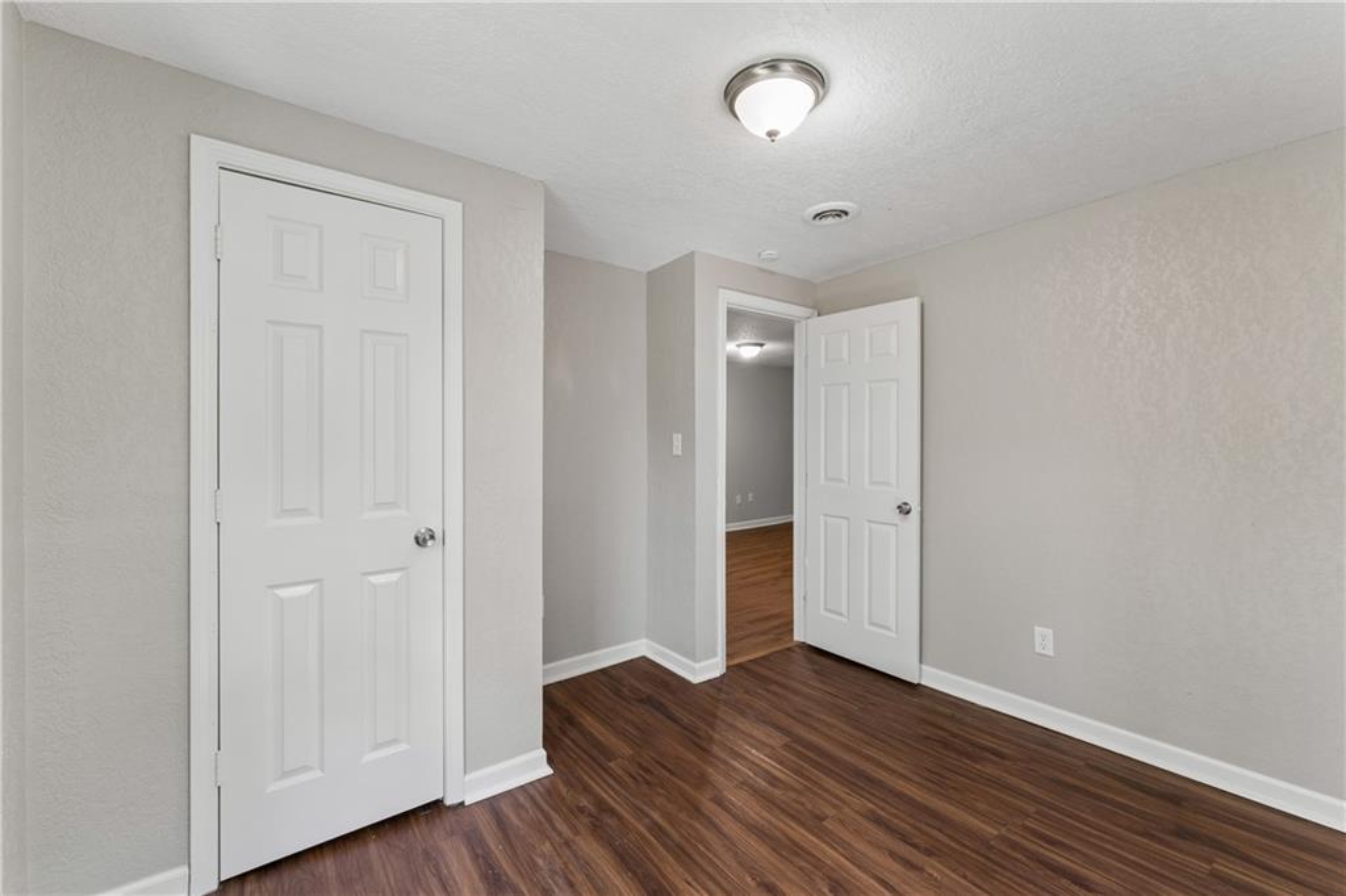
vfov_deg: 81.2
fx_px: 523
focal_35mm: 14
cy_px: 448
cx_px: 673
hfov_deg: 104.3
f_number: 13
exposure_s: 1/3.33
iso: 400
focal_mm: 14
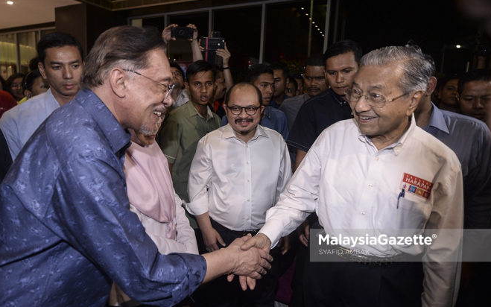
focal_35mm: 20
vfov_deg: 59.6
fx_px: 268
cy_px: 162
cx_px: 240
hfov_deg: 85.0
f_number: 4
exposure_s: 1/160
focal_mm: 19
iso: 1250
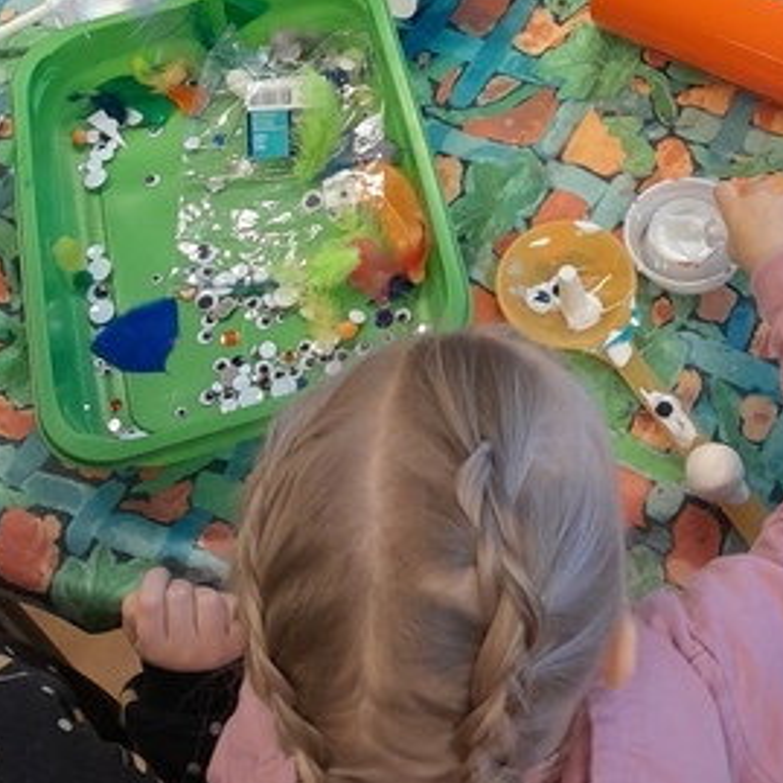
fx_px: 1817
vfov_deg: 23.3
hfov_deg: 24.3
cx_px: 434
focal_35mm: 71
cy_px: -9
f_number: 1.8
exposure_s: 1/50
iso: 100
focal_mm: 4
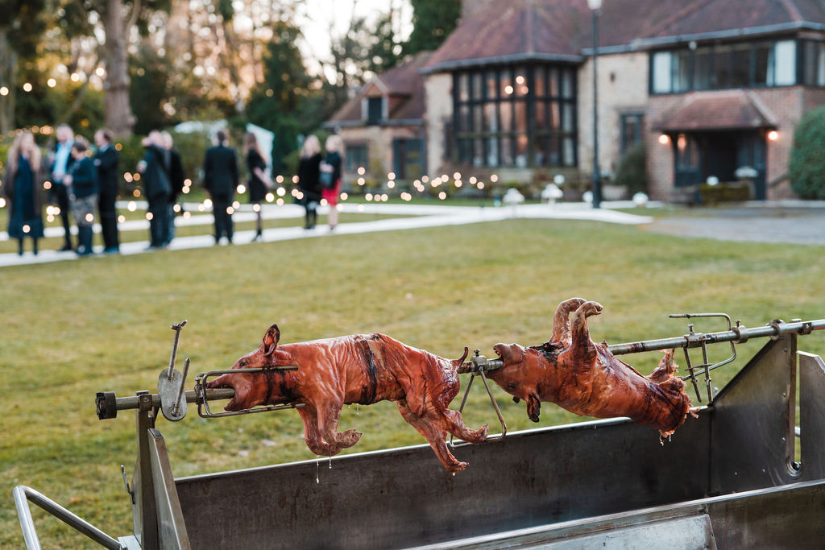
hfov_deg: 39.6
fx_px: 1146
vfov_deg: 27.0
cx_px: 412
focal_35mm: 50
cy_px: 275
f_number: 2.8
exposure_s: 1/250
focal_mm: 50
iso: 640
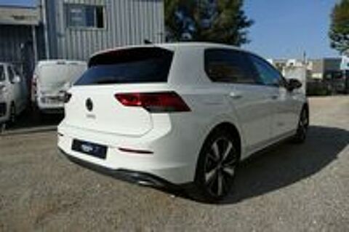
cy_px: 116
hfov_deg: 71.6
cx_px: 174
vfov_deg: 51.2
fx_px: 242
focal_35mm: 25
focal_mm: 9.12
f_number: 4
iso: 125
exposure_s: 1/1600
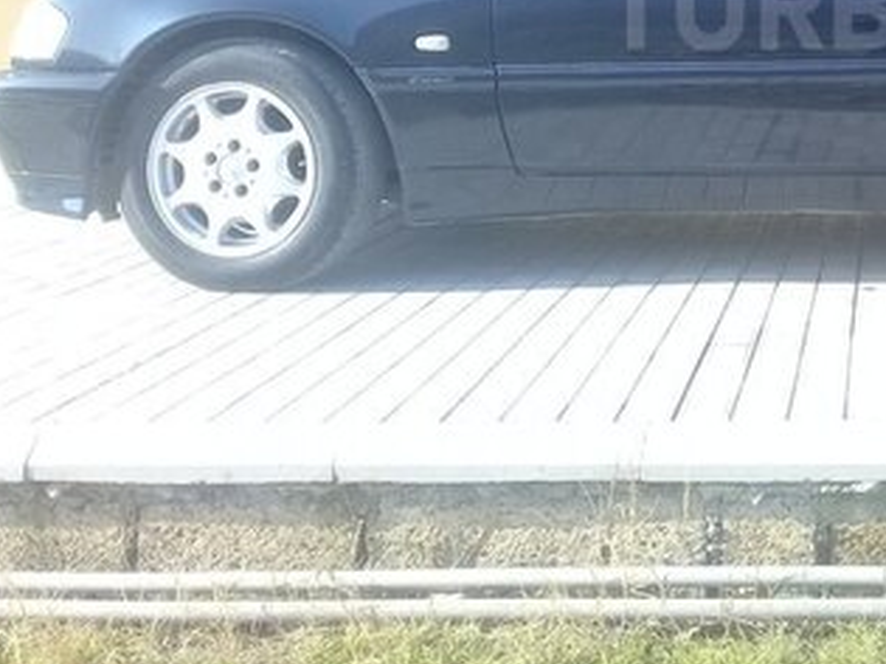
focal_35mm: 65
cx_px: 892
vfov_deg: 21.8
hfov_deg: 28.0
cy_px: 7
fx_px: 1663
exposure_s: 1/323
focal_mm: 3.3
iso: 50
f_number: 2.2
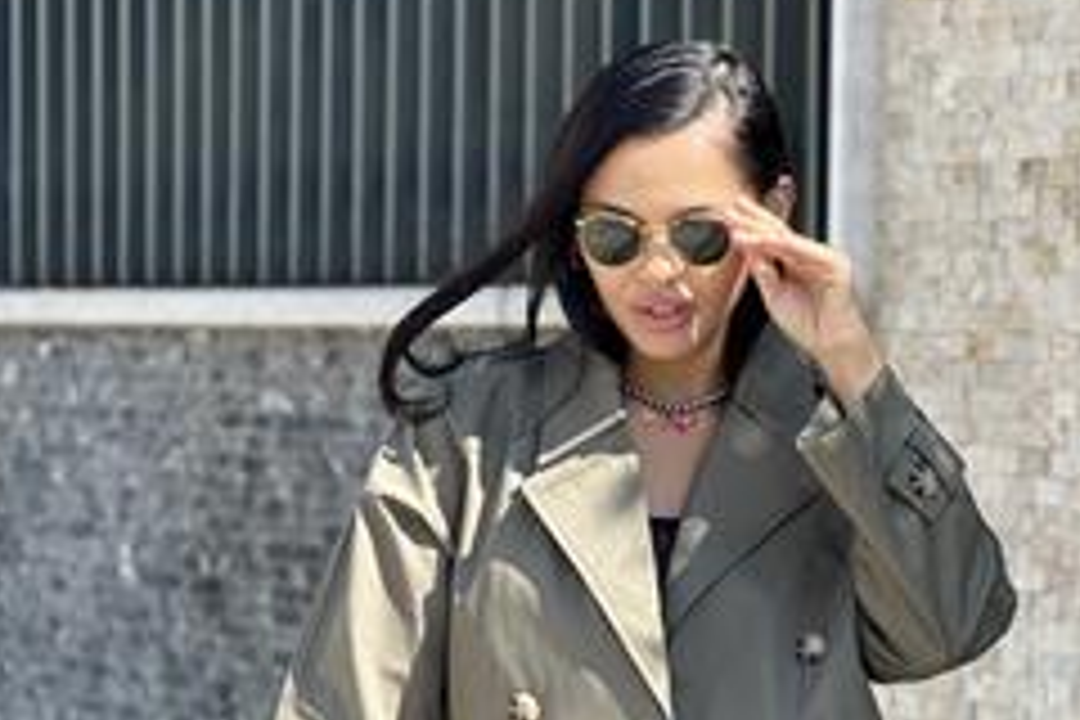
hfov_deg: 14.9
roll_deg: -0.7
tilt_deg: -3.5
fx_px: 4140
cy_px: 646
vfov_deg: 9.9
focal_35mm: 138
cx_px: 666
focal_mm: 9
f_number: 2.8
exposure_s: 1/140
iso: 20
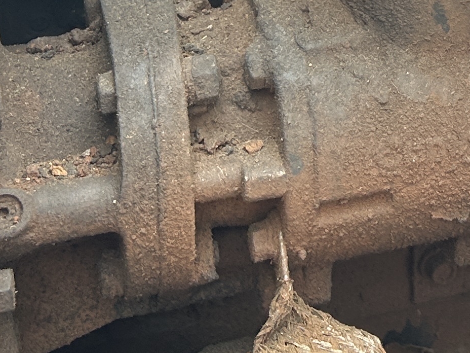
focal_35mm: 113
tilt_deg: -18.5
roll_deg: -0.4
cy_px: -345
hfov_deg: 16.4
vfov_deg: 11.8
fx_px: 1534
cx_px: 629
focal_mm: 5.7
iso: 50
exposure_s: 1/265
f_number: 1.5
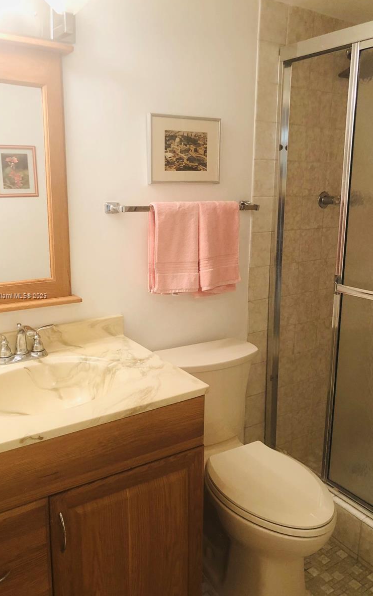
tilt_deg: -10.7
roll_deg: +0.5
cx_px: 181
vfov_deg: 62.9
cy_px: 296
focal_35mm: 30
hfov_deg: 41.8
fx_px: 488
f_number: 1.8
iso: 40
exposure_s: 1/17
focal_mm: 4
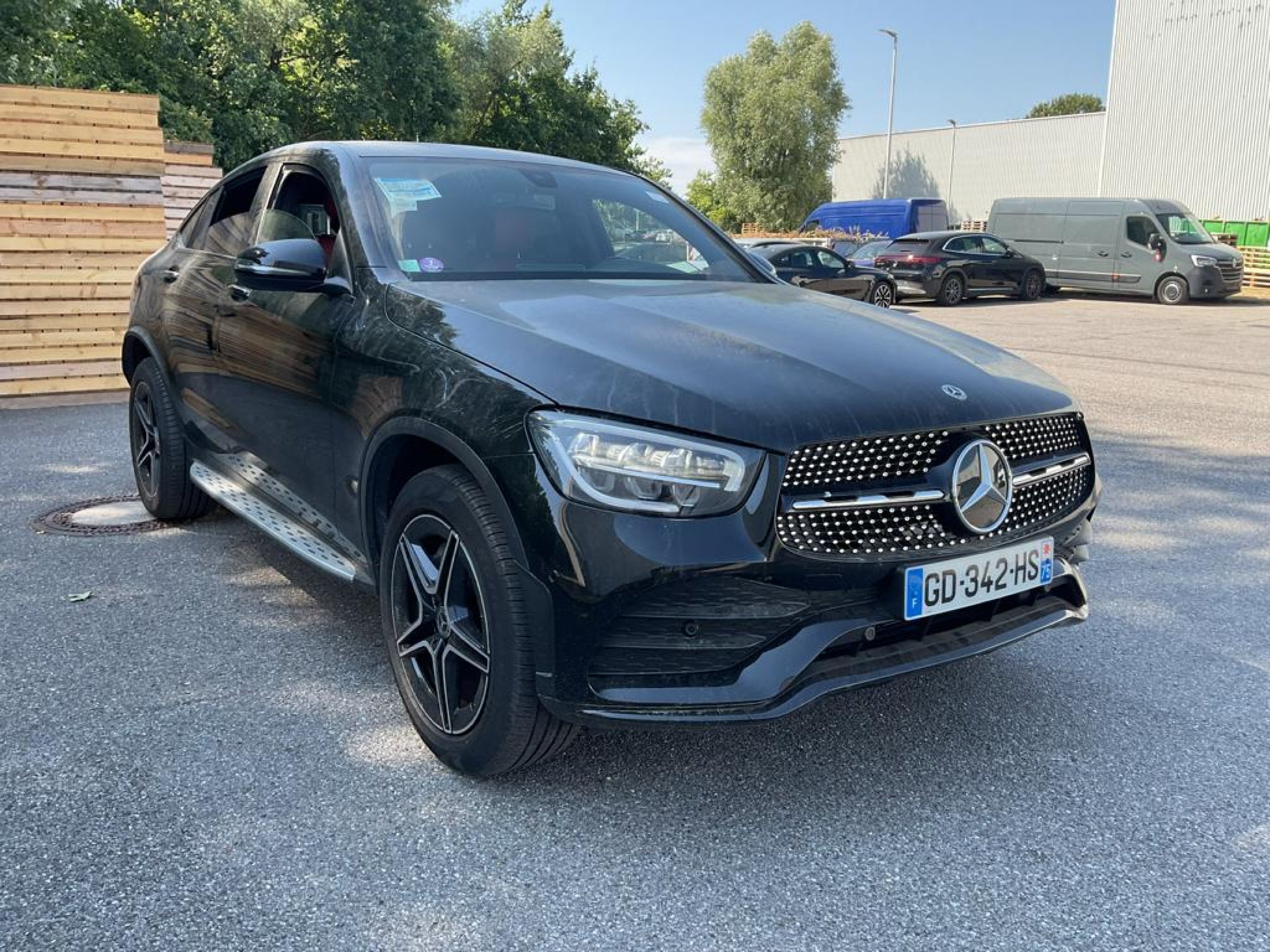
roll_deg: -2.5
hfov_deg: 61.7
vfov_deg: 48.2
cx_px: 635
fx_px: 1064
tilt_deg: -11.4
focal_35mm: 29
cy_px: 476
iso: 16
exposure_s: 1/307
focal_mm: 3
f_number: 1.8
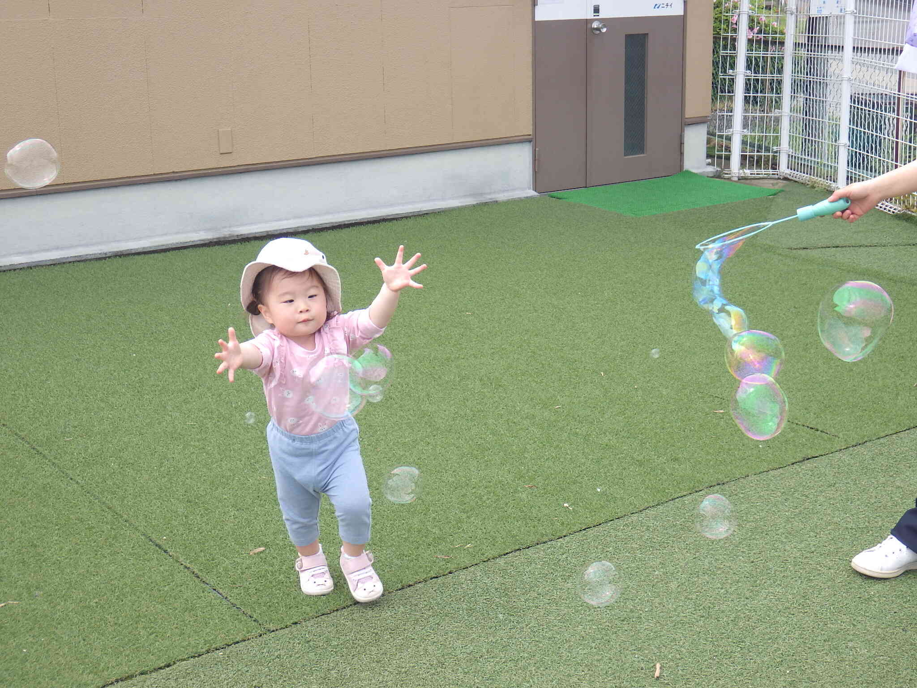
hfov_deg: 37.5
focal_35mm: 51
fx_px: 1351
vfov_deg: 28.6
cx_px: 458
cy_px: 344
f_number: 4.4
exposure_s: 1/320
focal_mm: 9.1
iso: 125
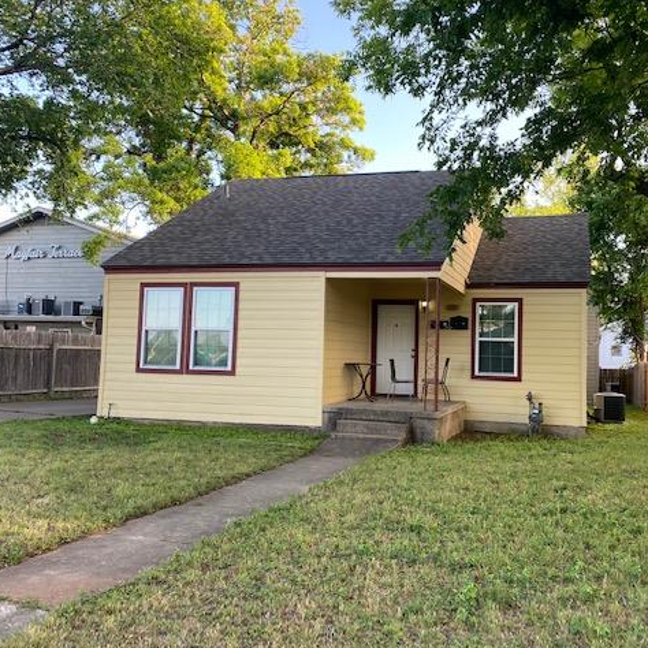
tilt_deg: +3.0
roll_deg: -1.2
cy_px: 325
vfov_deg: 52.5
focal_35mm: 31
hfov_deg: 52.3
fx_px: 657
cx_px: 376
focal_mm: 4.25
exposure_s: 1/122
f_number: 1.8
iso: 40
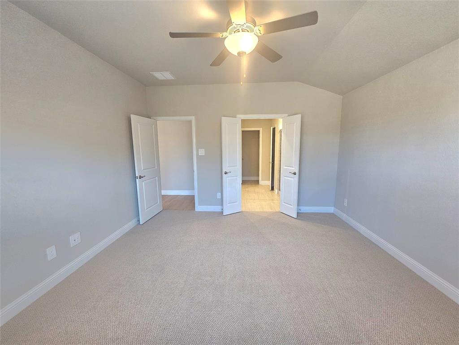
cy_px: 172
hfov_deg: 106.2
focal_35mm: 13
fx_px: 172
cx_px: 230
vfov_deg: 89.9
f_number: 2.2
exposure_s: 1/60.2
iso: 200
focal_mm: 2.2
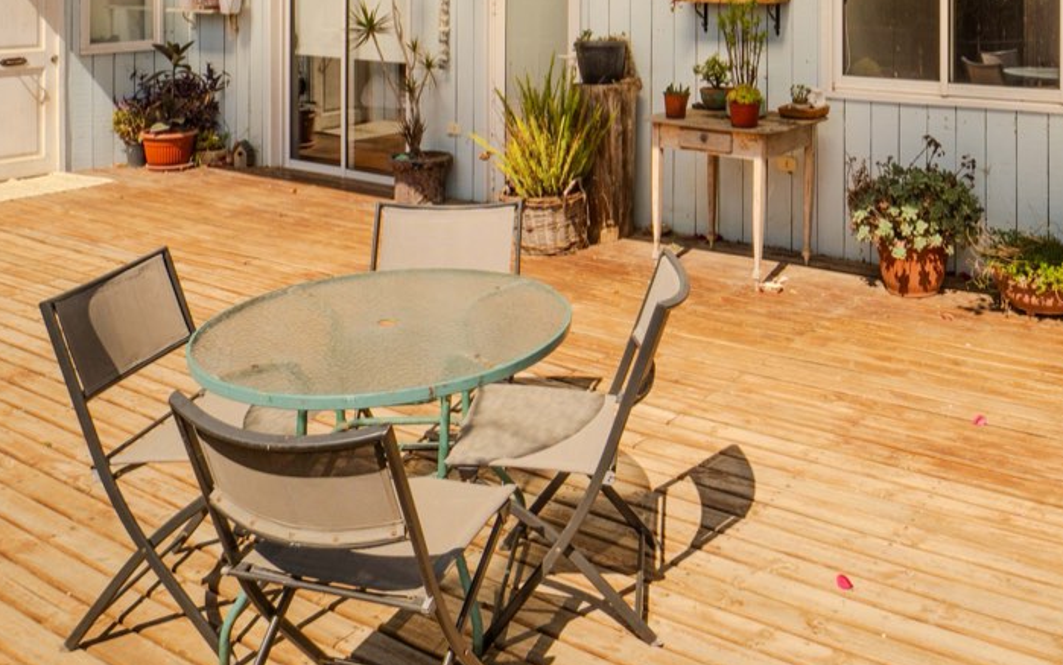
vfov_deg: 32.4
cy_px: -49
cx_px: 794
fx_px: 1014
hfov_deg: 52.9
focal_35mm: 35
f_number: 10
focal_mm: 10
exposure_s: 1/320
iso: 160
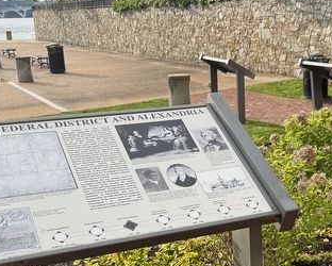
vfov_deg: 24.7
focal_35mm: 60
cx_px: 209
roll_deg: -1.6
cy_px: 235
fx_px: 590
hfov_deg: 31.3
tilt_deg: -14.9
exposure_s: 1/1689
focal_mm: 6.76
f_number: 1.78
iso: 80
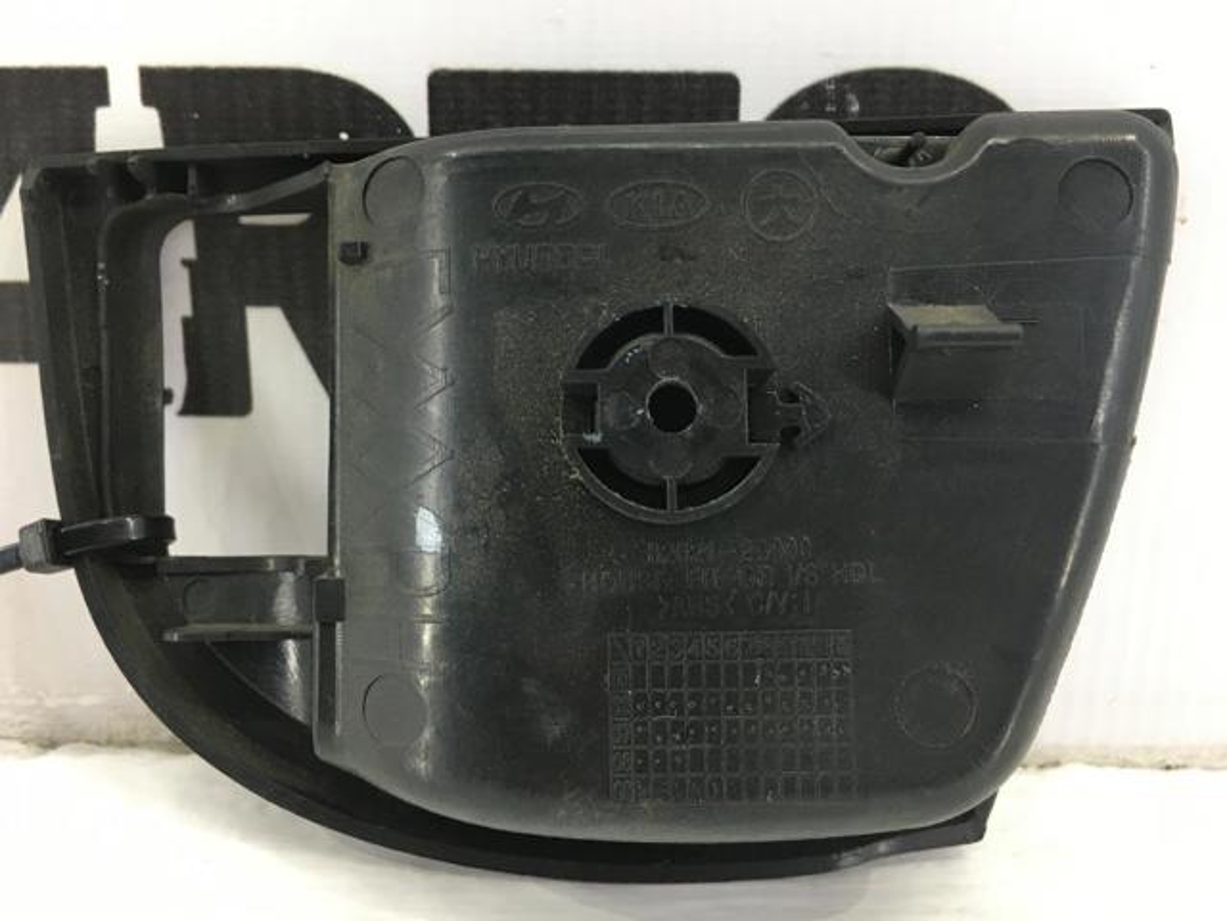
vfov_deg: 48.2
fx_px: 1028
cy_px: 460
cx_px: 614
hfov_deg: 61.7
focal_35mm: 29
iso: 50
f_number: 2.2
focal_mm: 4.15
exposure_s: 1/33
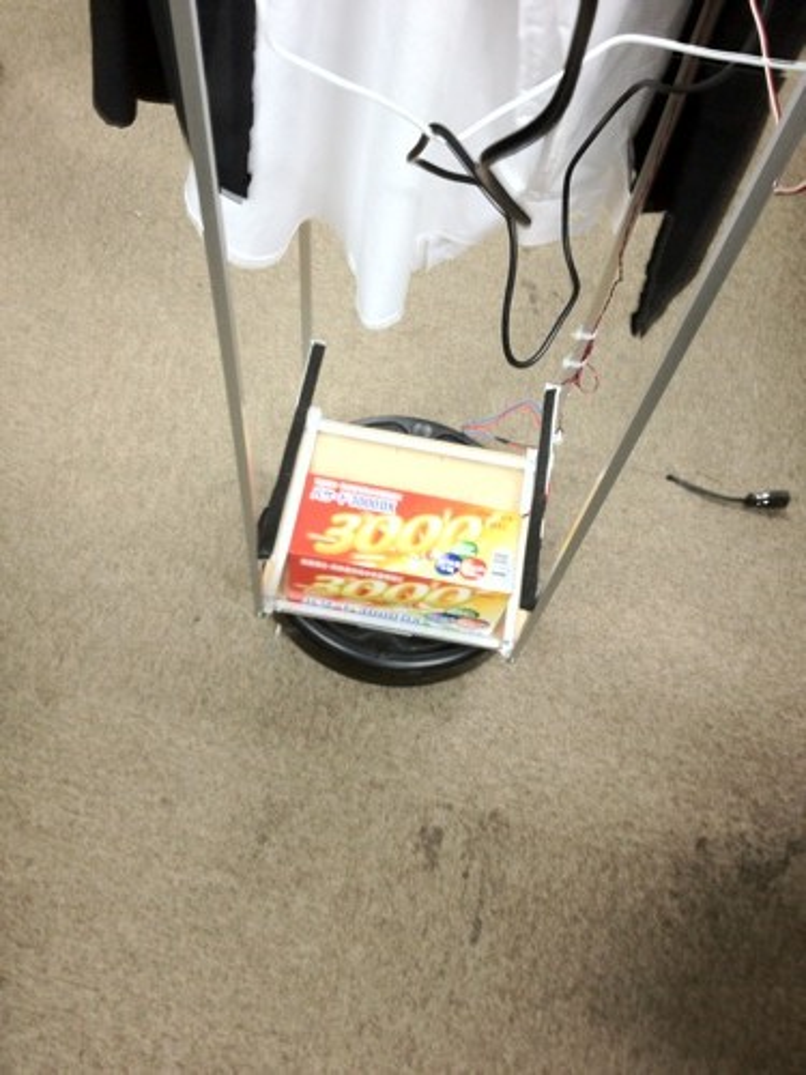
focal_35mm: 35
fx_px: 1087
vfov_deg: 52.6
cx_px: 403
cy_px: 538
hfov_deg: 40.7
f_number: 2.4
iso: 100
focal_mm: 4.28
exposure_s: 1/20
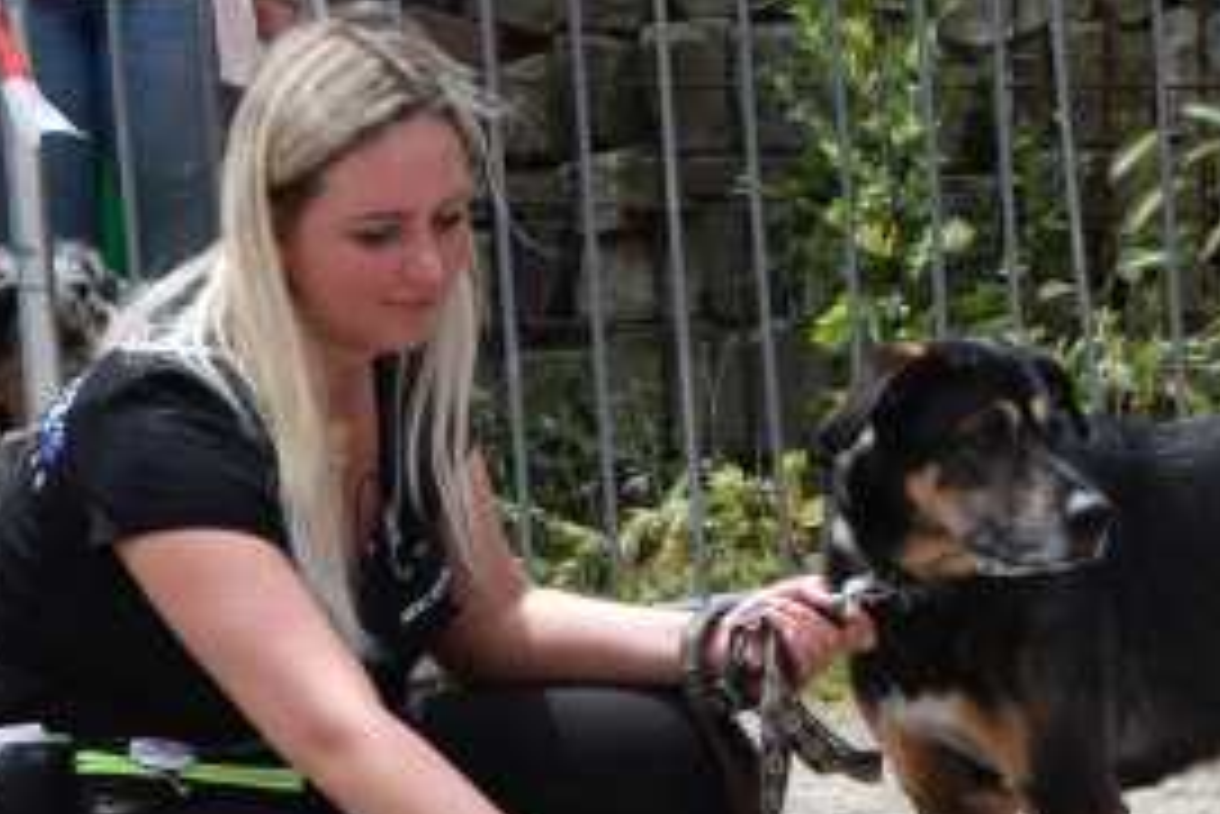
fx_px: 12619
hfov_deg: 5.5
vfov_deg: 3.7
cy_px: 654
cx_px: 761
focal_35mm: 372
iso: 280
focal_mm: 105
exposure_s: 1/500
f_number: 8
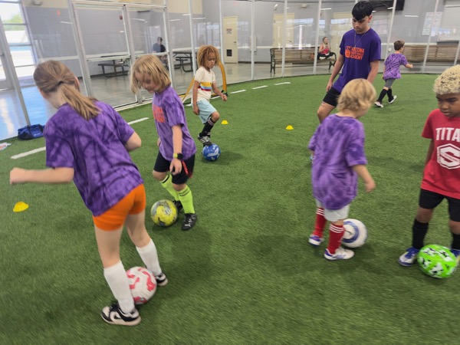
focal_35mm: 24
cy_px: 172
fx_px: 319
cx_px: 230
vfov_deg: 56.8
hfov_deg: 71.6
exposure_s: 1/60
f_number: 1.78
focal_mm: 6.86
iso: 320
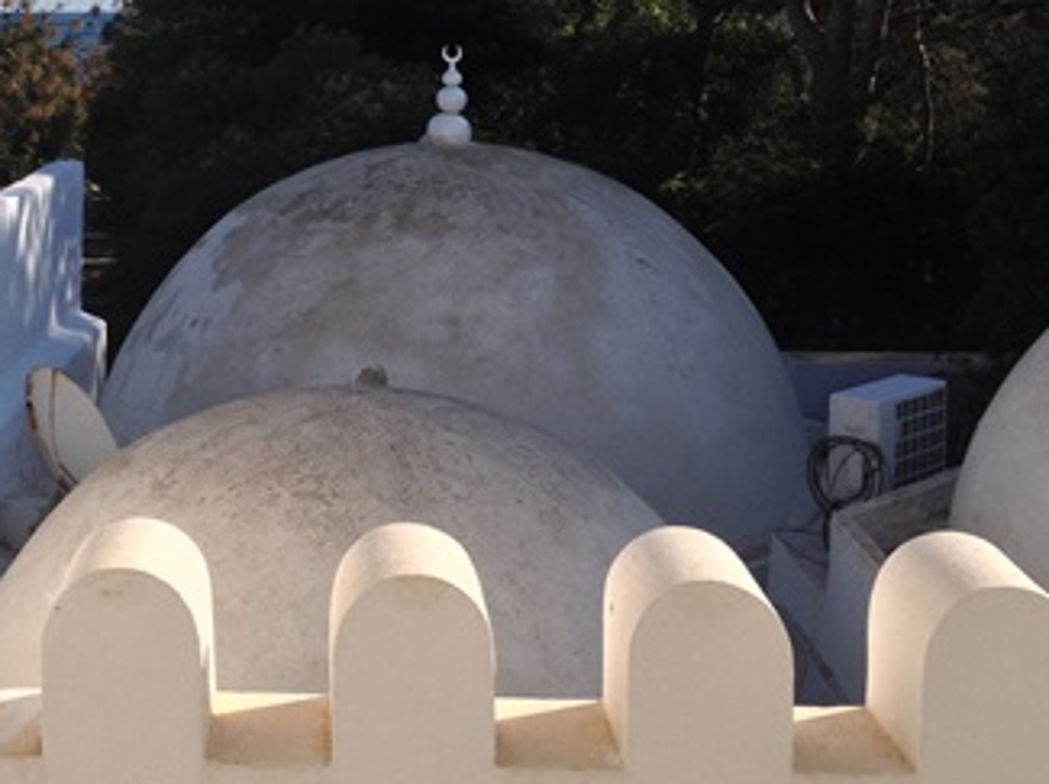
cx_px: 255
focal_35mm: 69
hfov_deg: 27.8
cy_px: 171
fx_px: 2089
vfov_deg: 21.0
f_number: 2.4
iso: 50
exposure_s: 1/3067
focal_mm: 4.28
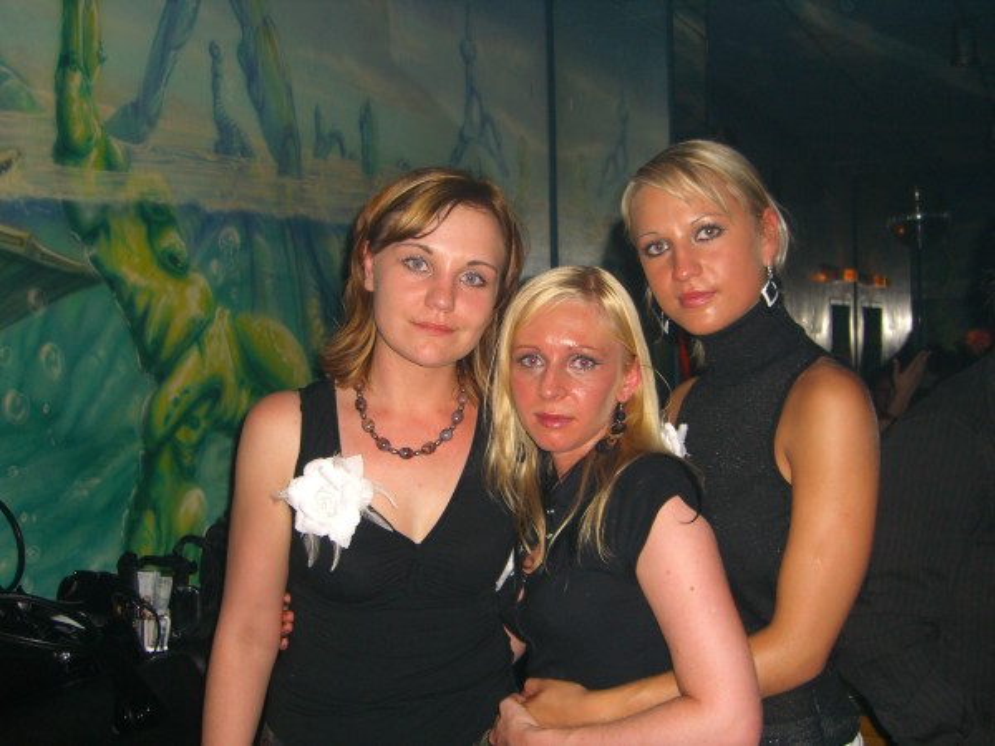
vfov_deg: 37.7
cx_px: 498
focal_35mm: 38
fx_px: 1092
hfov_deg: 49.0
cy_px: 373
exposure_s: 1/60
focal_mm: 7.9
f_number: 2.8
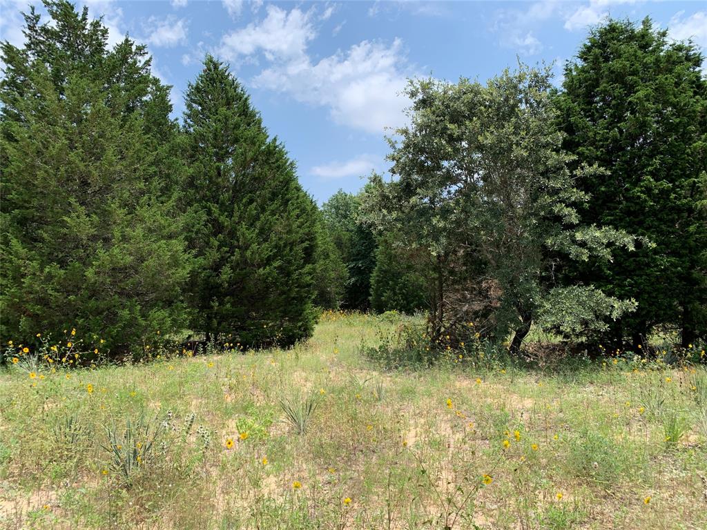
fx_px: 531
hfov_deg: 67.3
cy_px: 265
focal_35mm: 26
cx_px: 354
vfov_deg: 53.1
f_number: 1.8
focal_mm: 4.25
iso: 25
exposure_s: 1/1490
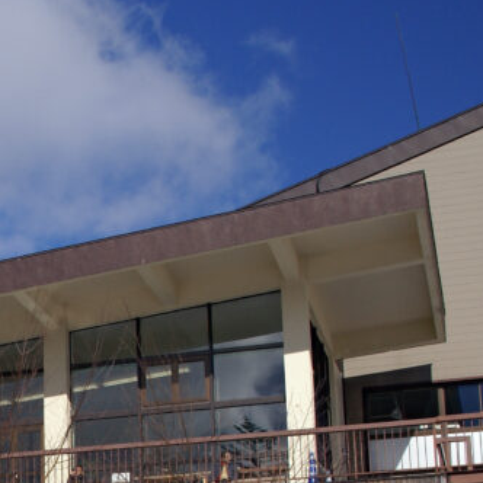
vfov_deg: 20.0
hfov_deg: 19.8
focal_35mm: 83
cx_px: -70
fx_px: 1310
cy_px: 532
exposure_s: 1/250
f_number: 7.1
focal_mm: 18
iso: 100
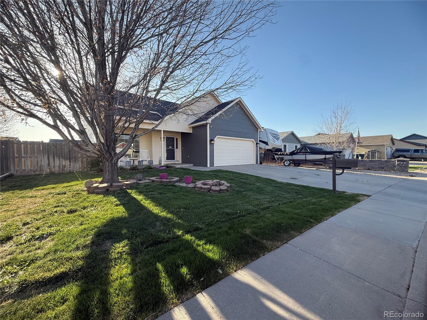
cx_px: 214
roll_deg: +0.6
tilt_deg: -1.0
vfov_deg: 85.7
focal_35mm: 14
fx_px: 173
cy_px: 160
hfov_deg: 102.1
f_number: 2.2
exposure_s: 1/569
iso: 64
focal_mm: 2.22
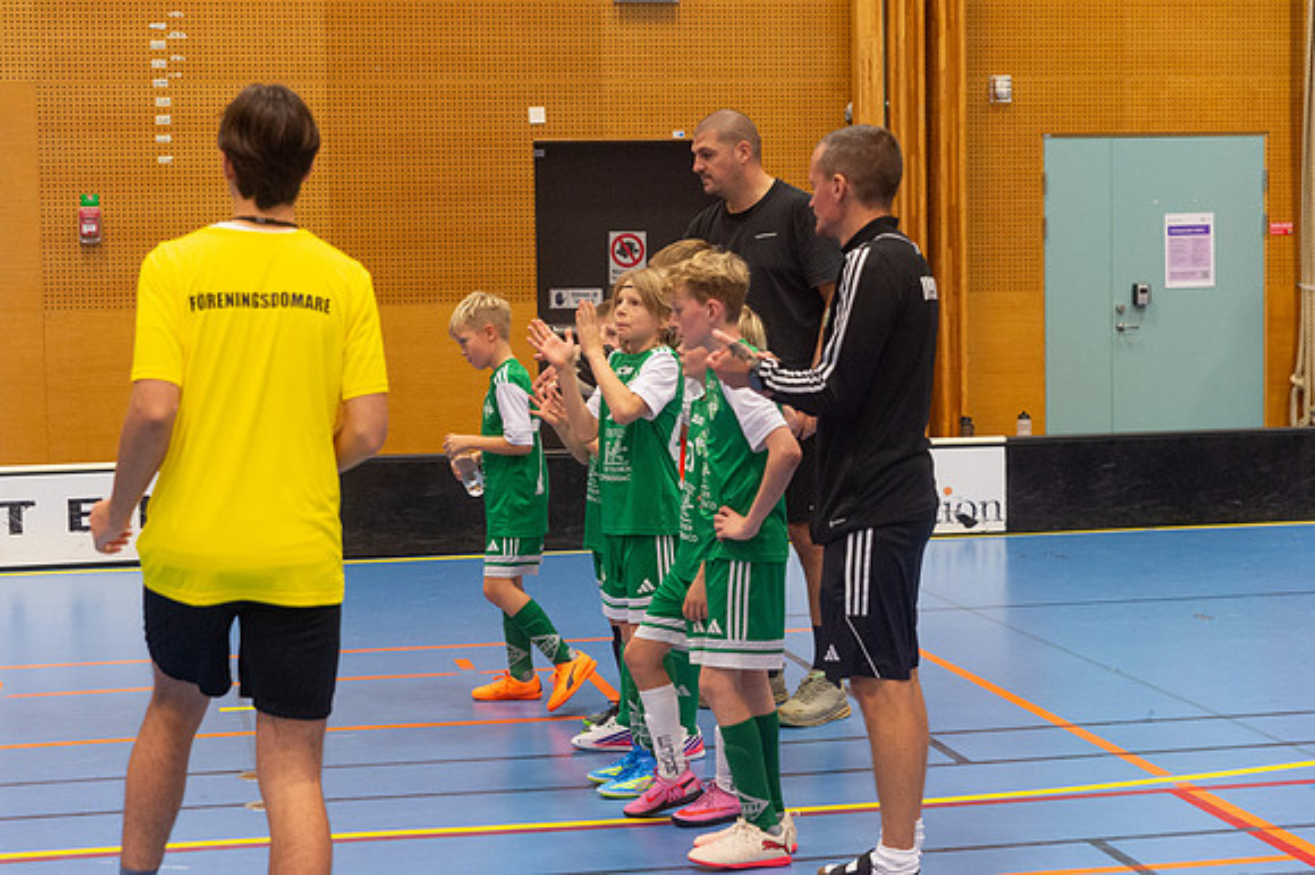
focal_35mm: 72
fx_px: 2625
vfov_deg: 18.9
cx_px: 658
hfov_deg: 28.1
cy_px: 438
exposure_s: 1/500
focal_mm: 70
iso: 5000
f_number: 3.5
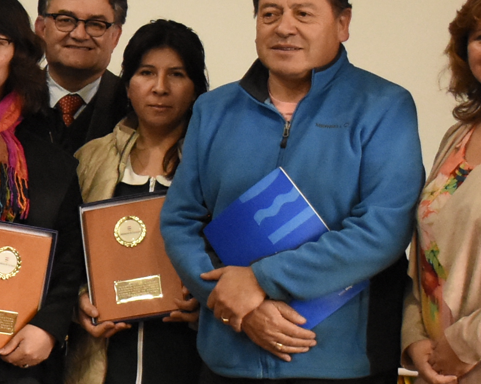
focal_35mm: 171
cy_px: 159
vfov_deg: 9.0
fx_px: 2434
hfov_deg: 10.8
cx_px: -266
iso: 3200
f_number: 3.8
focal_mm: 26
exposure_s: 1/100
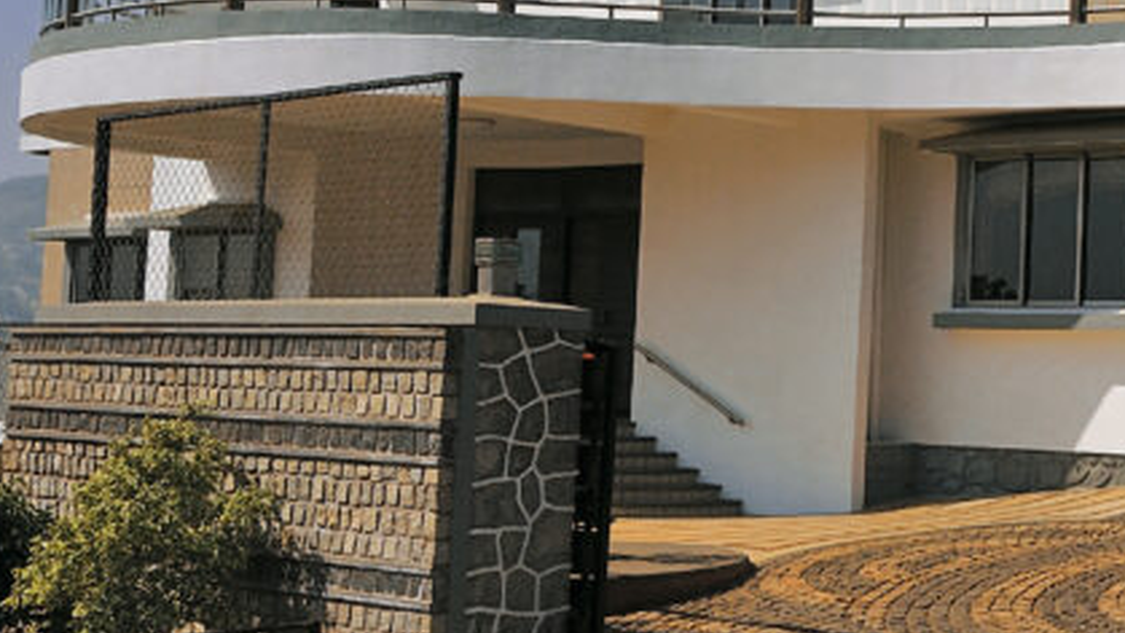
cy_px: 257
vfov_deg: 13.2
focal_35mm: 92
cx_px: 1206
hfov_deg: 22.0
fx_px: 2745
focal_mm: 24
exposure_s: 1/500
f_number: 14
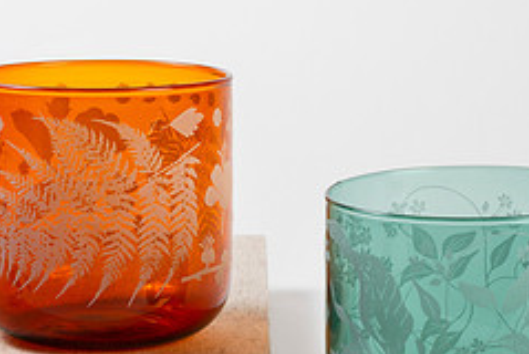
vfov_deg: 8.8
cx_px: 320
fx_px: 2310
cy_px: 245
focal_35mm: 157
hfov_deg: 13.1
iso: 100
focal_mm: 50
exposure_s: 1/160
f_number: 14
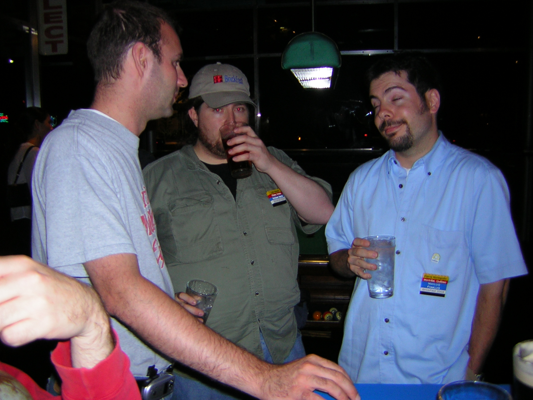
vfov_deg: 39.7
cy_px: 200
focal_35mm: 36
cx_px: 266
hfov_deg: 51.4
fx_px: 554
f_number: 2.6
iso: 50
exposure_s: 1/60.1
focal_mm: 4.7
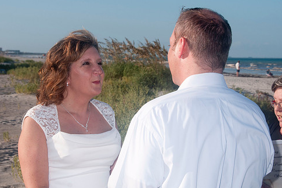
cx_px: 126
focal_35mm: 105
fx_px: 822
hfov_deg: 19.5
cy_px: 88
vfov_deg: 13.0
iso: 100
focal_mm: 50
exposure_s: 1/250
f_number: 11
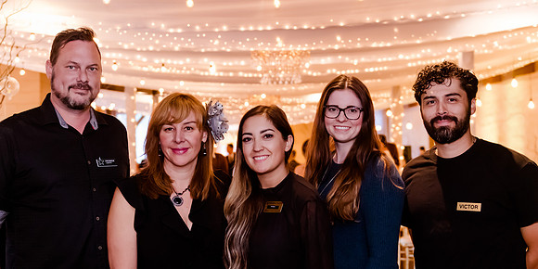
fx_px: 730
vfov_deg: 20.9
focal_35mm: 52
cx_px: 255
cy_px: 154
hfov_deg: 40.5
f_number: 2.8
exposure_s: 1/100
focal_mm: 36
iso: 4000
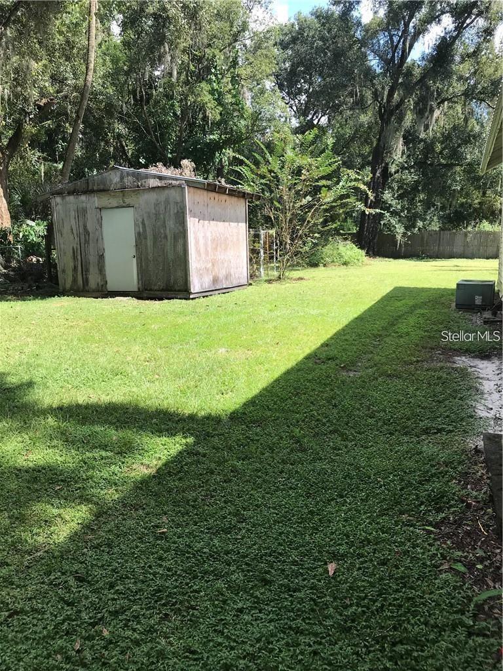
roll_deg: +1.0
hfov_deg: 49.7
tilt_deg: -9.2
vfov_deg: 63.4
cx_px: 252
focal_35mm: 28
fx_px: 542
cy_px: 336
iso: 20
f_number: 1.8
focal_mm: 3.99
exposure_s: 1/665
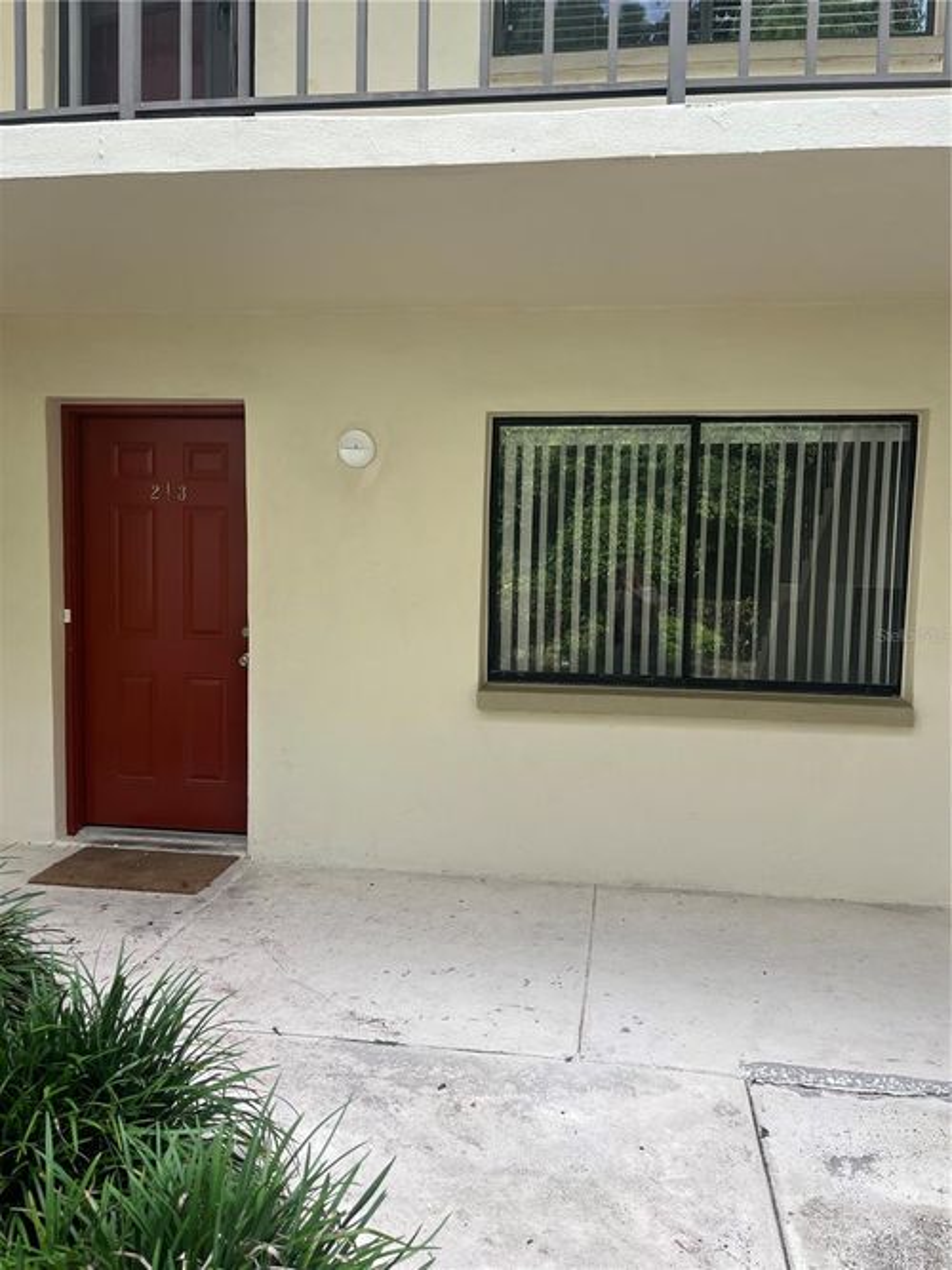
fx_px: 954
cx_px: 476
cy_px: 635
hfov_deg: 53.0
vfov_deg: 67.3
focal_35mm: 26
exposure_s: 1/450
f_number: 1.6
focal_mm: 5.1
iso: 50
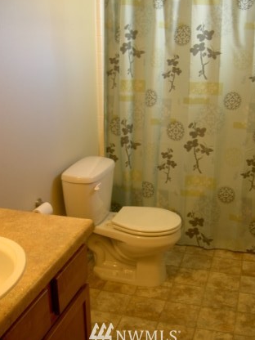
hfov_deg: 34.3
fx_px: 413
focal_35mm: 42
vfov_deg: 44.8
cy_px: 181
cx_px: 135
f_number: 2.8
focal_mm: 8
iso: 100
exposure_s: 1/10
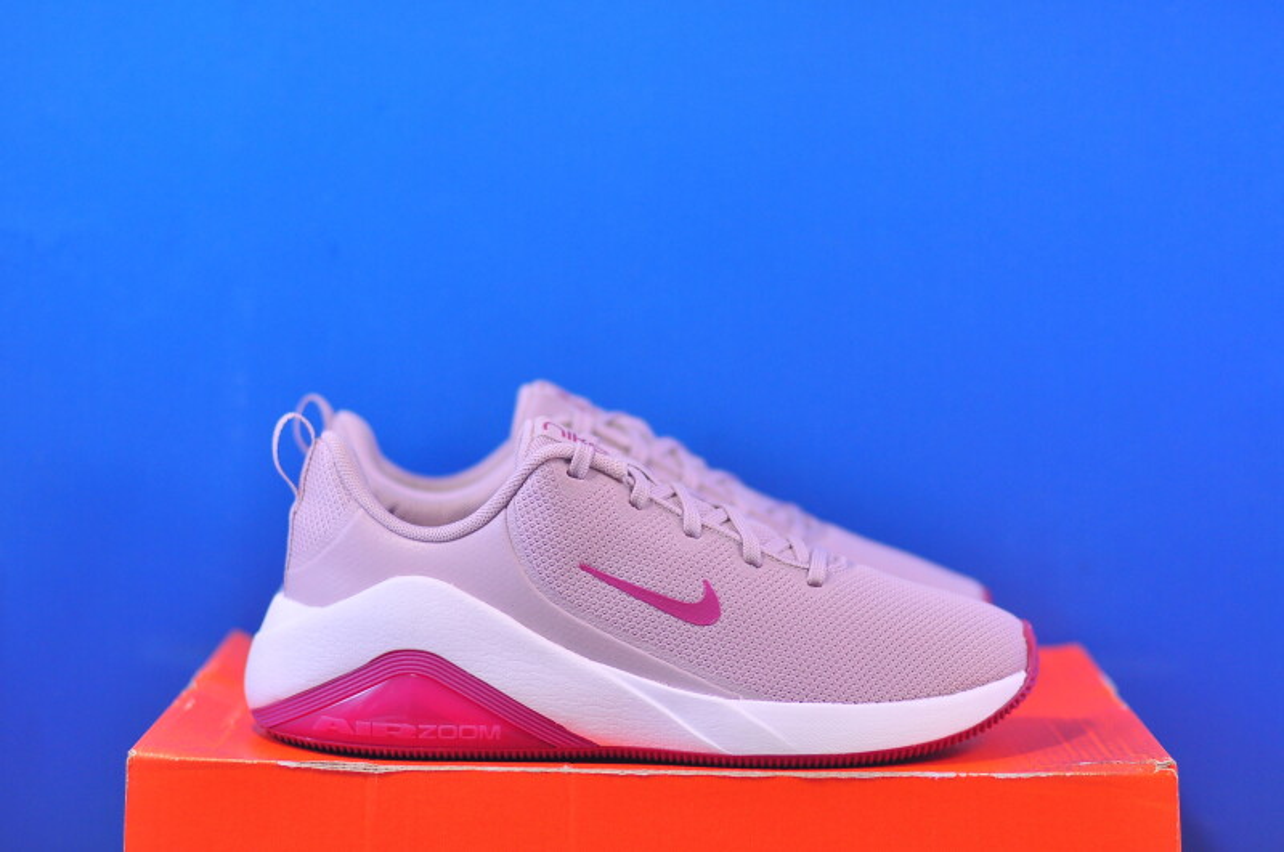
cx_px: 642
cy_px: 426
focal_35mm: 75
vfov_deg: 18.1
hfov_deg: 27.0
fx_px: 2671
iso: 250
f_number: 2.2
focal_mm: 50
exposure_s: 1/320
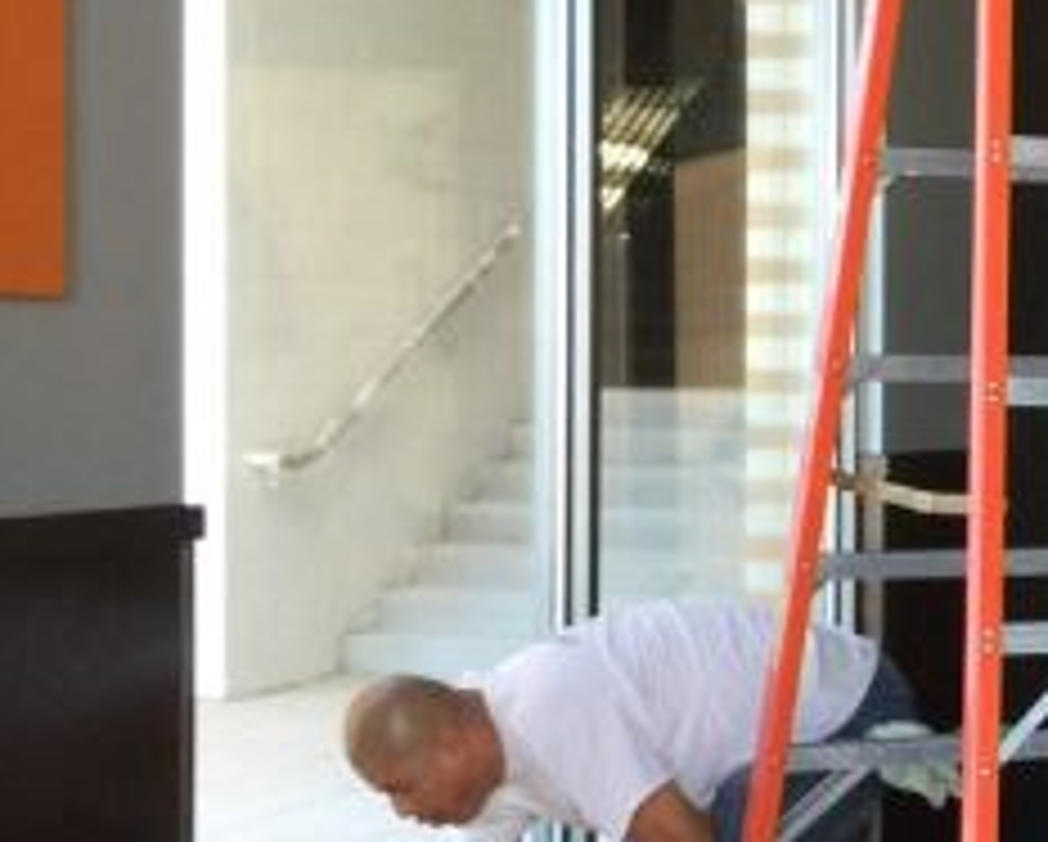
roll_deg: -0.3
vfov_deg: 15.9
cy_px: 509
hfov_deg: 16.9
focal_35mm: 97
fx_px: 3012
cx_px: 1790
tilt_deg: -2.8
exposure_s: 1/30
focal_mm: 4.15
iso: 40
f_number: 2.2
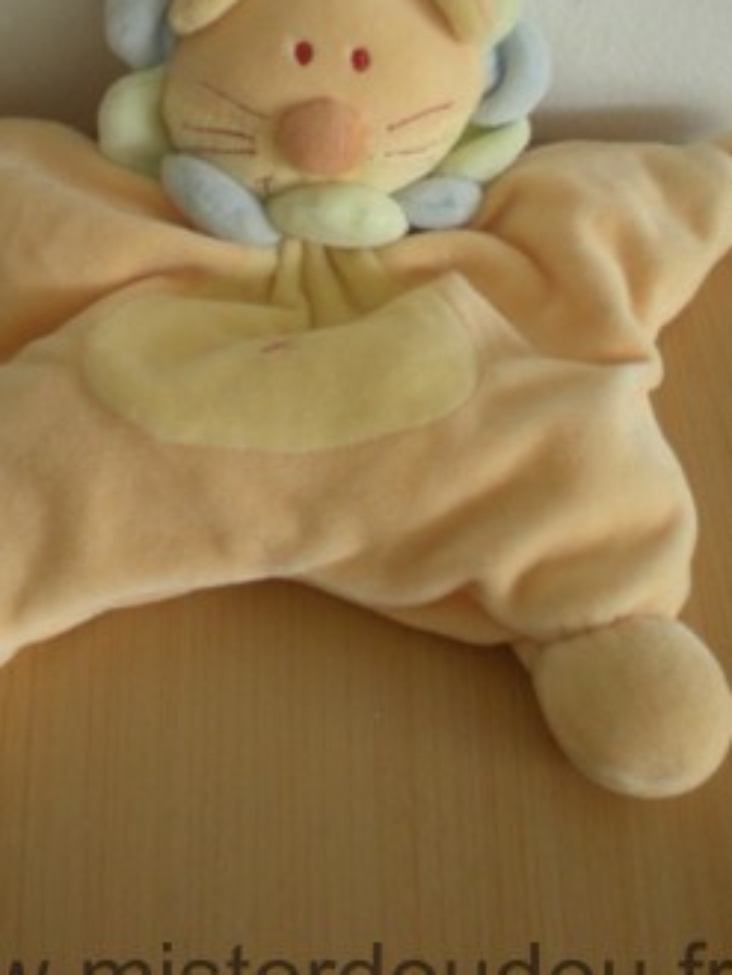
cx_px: 287
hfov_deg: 24.4
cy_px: 267
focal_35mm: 60
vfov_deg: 31.7
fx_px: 1691
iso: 200
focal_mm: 6.3
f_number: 3.1
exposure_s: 1/15.7
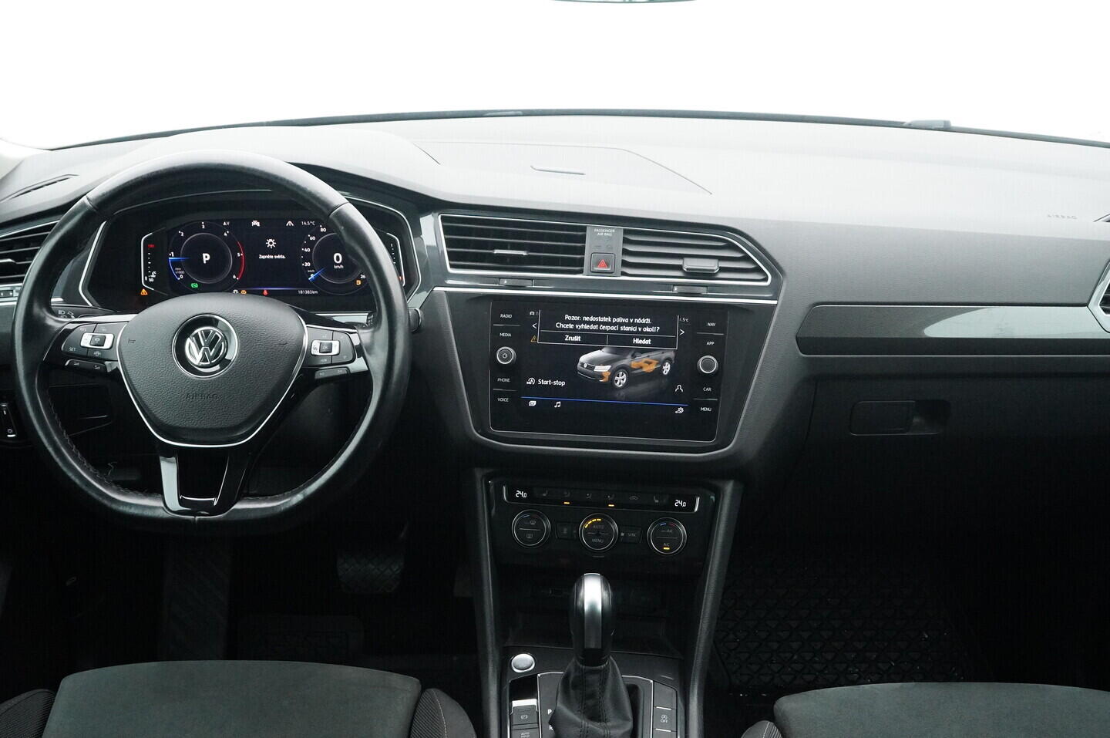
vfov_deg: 36.8
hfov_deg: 53.2
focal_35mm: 36
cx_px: 555
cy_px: 369
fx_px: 1109
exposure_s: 1/250
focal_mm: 24
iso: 6400
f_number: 5.6
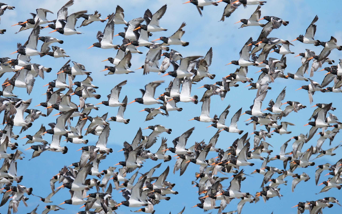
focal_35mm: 613
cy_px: 110
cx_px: 171
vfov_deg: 2.1
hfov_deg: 3.4
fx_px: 5713
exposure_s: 1/1250
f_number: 8
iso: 640
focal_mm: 400
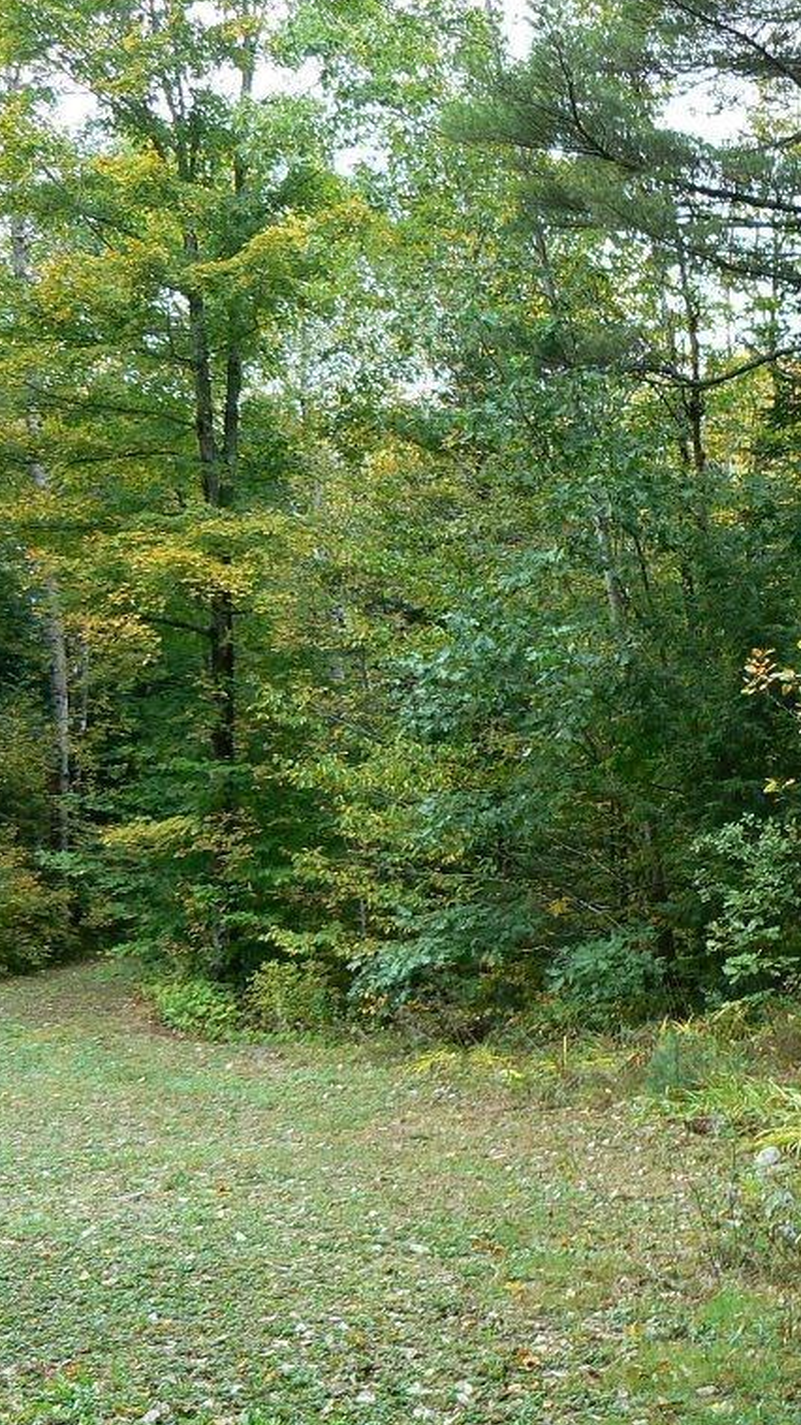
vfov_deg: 39.2
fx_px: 2003
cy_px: 716
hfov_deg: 22.5
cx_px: 562
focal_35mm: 53
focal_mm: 6
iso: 80
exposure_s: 1/60
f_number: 4
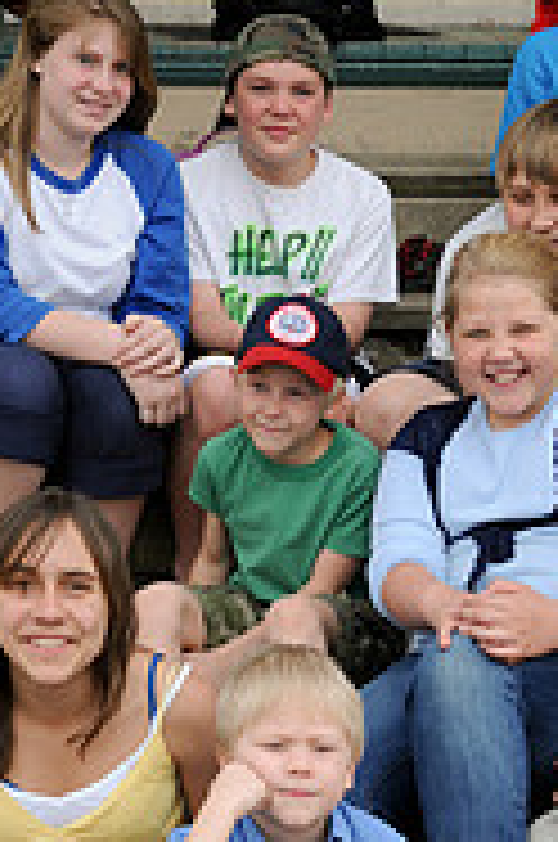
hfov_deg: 11.1
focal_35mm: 123
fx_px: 2870
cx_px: 412
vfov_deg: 16.6
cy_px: 563
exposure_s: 1/100
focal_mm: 34
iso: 200
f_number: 6.3
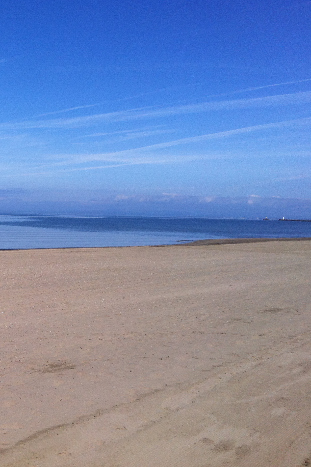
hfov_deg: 26.2
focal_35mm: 50
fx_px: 648
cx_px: 34
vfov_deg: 39.6
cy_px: 228
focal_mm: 3.85
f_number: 2.8
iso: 80
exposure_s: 1/2742
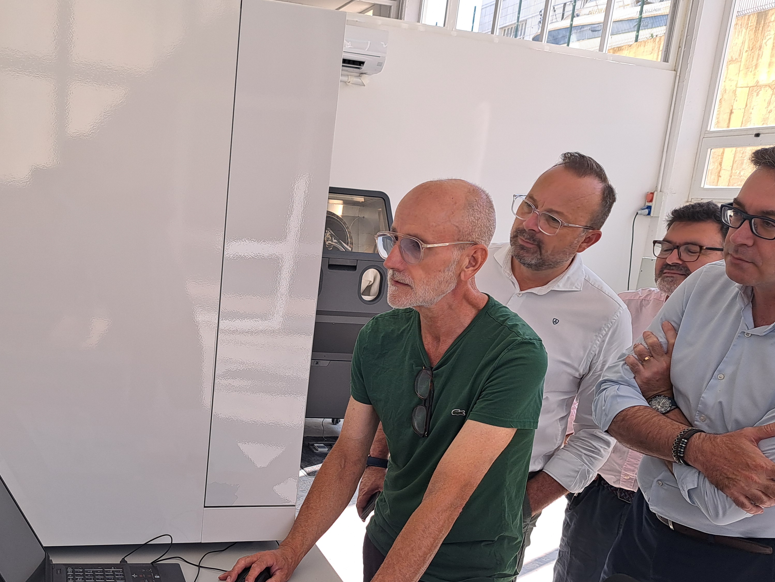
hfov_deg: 49.4
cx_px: 267
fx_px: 828
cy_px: 386
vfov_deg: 38.3
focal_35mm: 37
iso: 50
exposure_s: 1/187
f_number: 1.8
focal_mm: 5.23
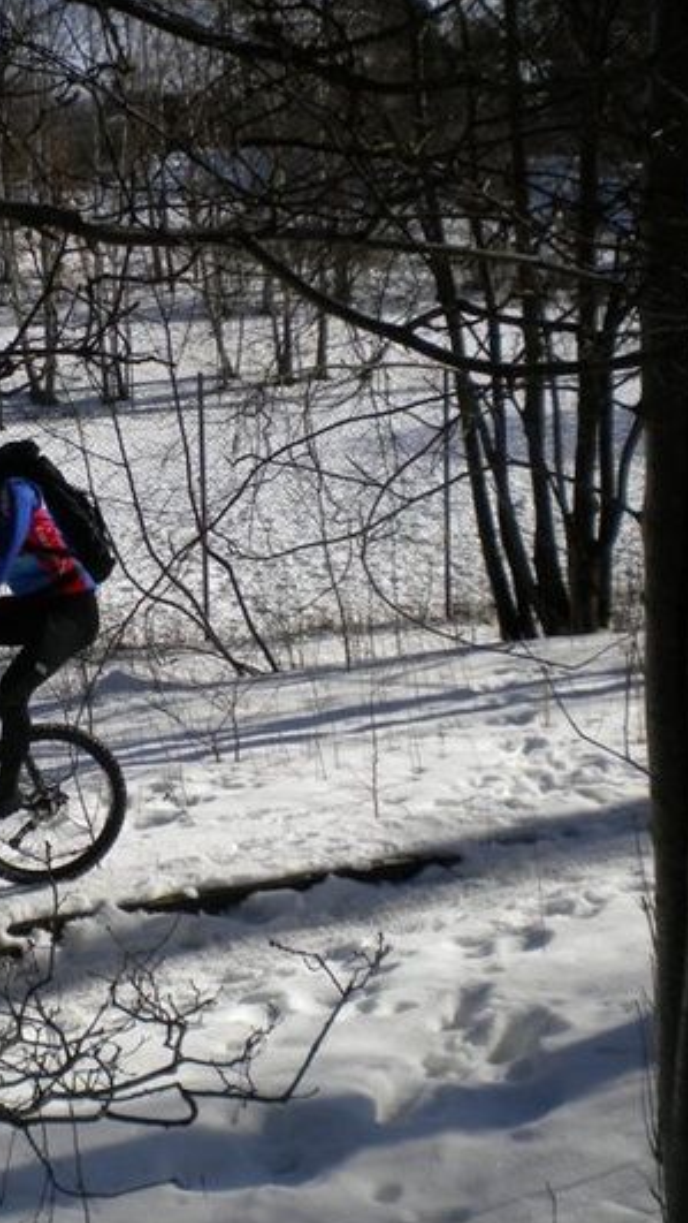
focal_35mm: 52
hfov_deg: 22.1
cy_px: 618
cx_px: -13
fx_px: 1685
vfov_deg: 39.9
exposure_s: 1/1000
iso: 80
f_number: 4.6
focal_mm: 6.3
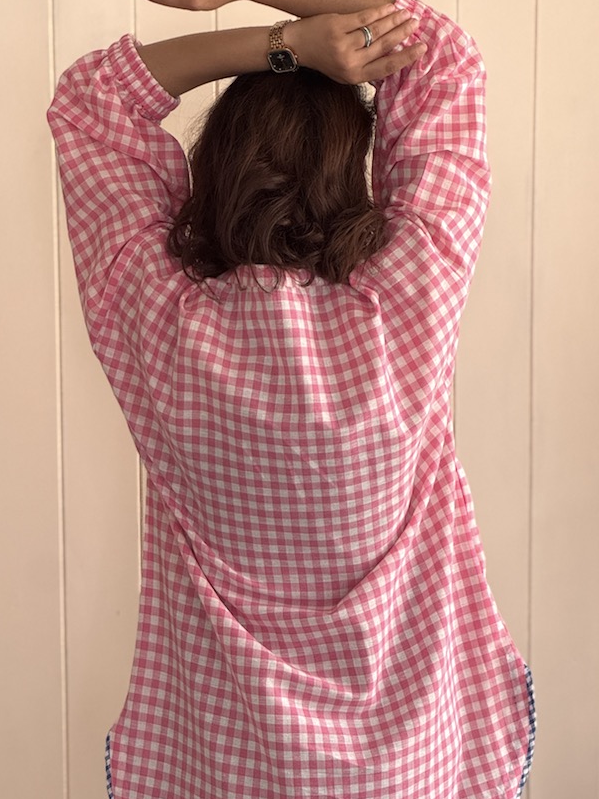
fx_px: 2216
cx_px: 316
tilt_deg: -6.6
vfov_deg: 20.4
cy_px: 487
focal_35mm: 96
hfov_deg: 15.4
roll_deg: +0.5
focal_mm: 9
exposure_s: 1/79
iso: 200
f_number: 2.8
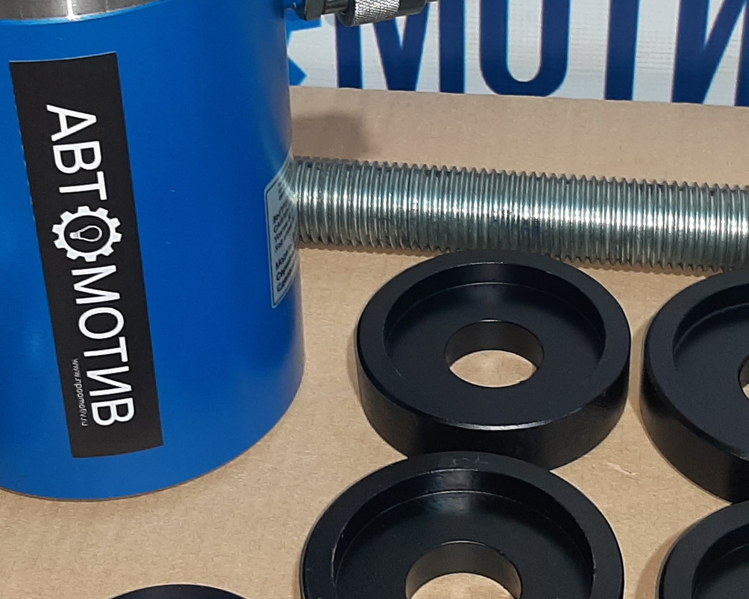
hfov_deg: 25.7
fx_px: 1640
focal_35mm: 74
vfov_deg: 20.6
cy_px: 218
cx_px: 429
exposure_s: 1/50
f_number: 1.7
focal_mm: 3.93
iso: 50
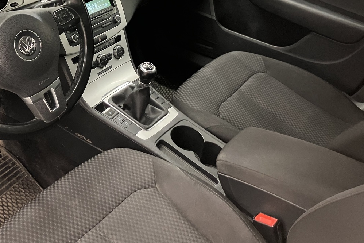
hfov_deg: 45.4
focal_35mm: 42
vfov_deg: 31.3
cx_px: 112
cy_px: 58
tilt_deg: -28.7
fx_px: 425
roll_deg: -1.7
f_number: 1.8
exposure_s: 1/25
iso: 400
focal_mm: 3.99
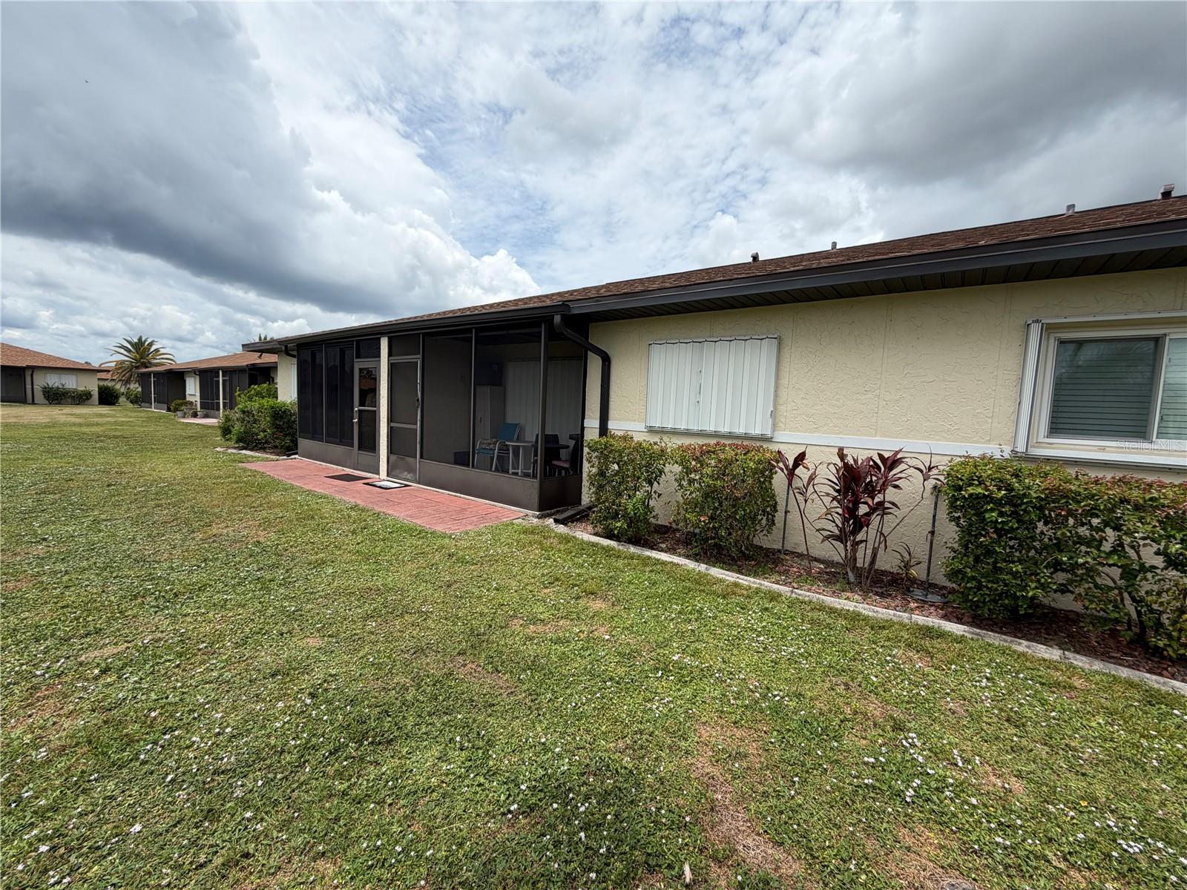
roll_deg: -2.6
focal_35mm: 14
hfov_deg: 102.1
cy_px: 445
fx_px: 480
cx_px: 594
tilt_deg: -4.5
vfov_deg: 85.7
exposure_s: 1/1259
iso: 20
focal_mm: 2.22
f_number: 2.2
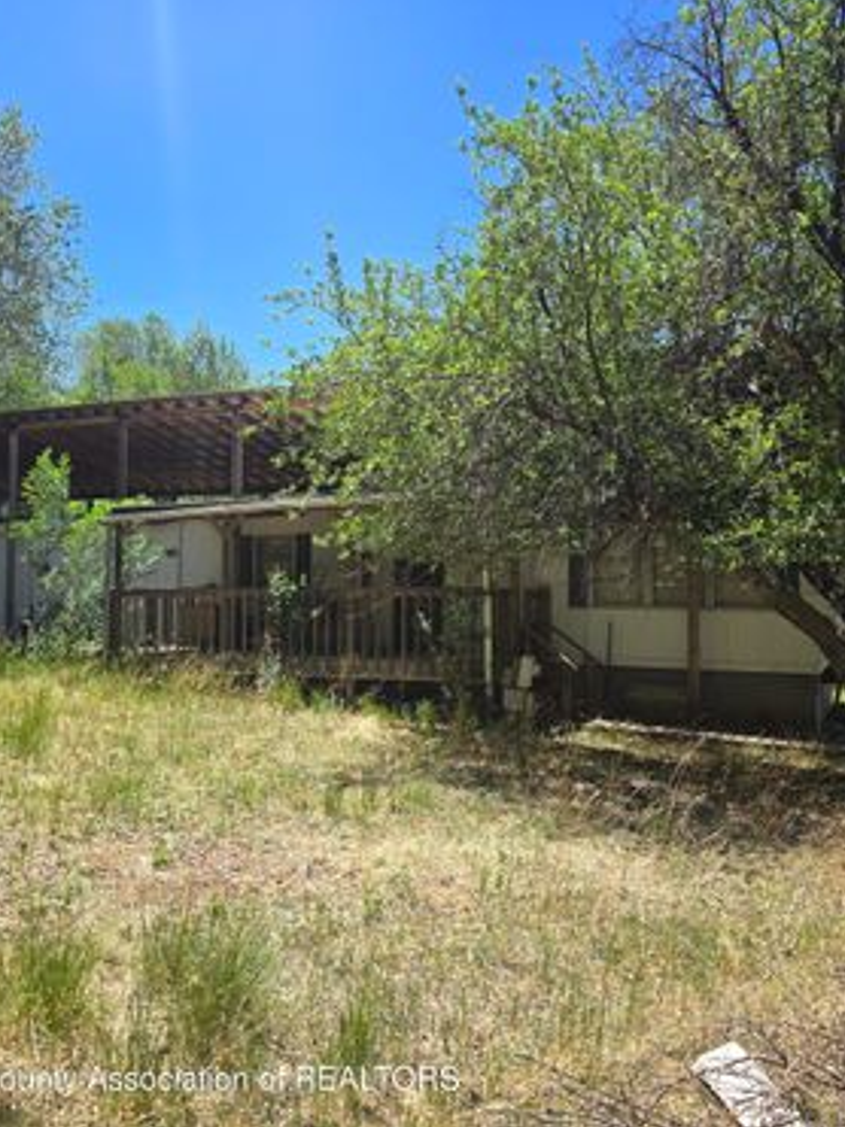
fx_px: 1010
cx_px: 392
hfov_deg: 45.4
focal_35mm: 31
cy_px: 560
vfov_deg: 58.4
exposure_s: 1/370
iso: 12
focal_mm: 6.3
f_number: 1.7
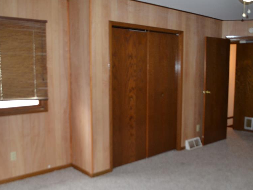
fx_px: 256
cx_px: 125
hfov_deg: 52.6
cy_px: 101
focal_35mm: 35
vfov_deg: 40.7
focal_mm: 18
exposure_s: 1/60
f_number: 3.5
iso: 800
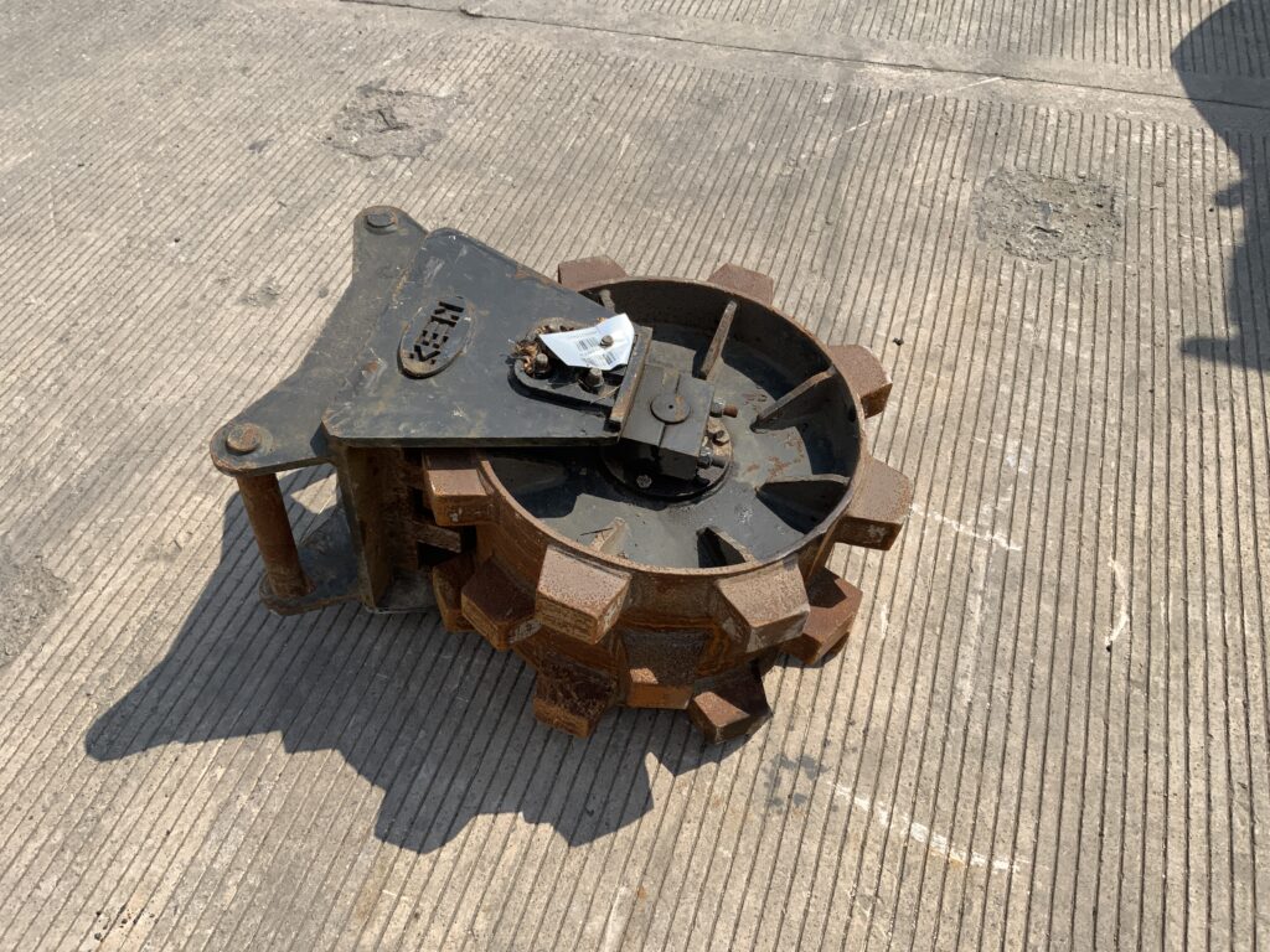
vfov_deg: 48.2
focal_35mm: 29
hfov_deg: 61.7
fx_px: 1064
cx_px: 635
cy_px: 476
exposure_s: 1/1984
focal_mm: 3
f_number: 1.8
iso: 20
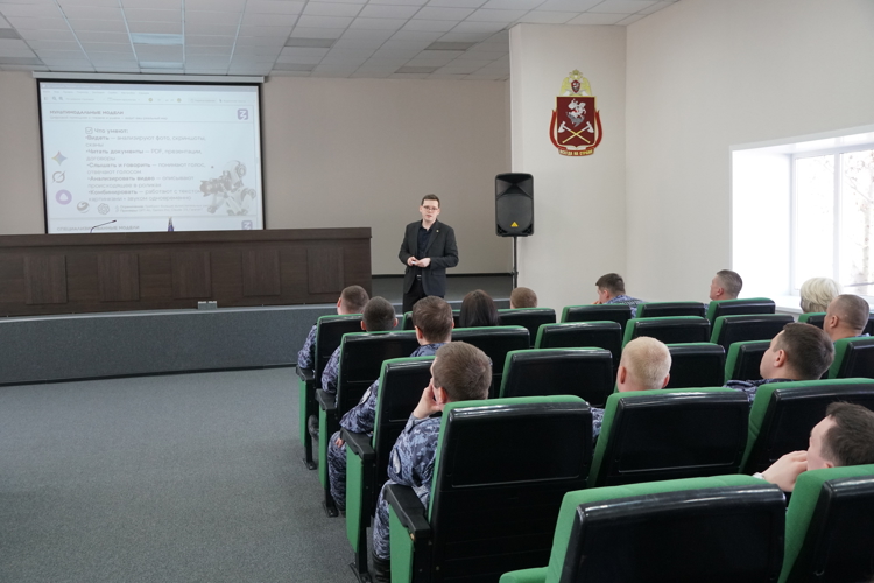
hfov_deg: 49.6
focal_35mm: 39
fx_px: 947
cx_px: 437
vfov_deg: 34.2
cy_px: 292
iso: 1250
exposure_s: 1/160
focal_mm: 26
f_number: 4
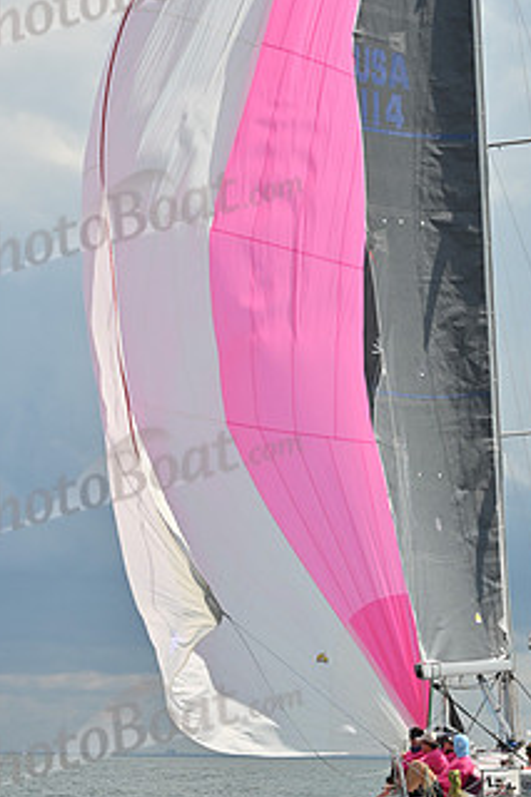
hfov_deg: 10.7
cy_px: 316
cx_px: 433
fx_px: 2813
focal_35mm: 127
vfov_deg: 16.1
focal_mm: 70
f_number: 11
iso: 320
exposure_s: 1/1250
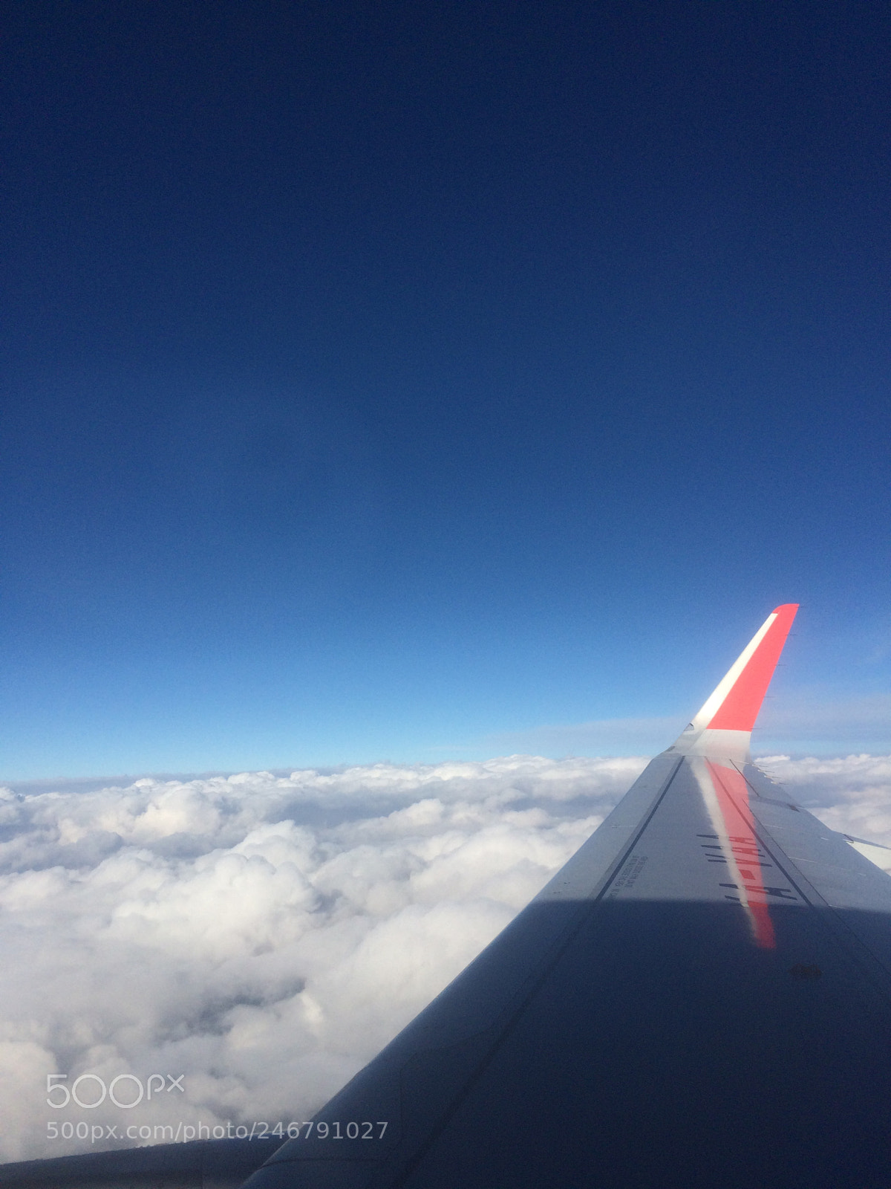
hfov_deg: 48.2
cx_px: 446
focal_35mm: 29
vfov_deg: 61.7
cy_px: 594
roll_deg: +2.9
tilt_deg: +9.5
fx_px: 995
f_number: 2.2
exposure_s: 1/4115
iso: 32
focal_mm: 4.15
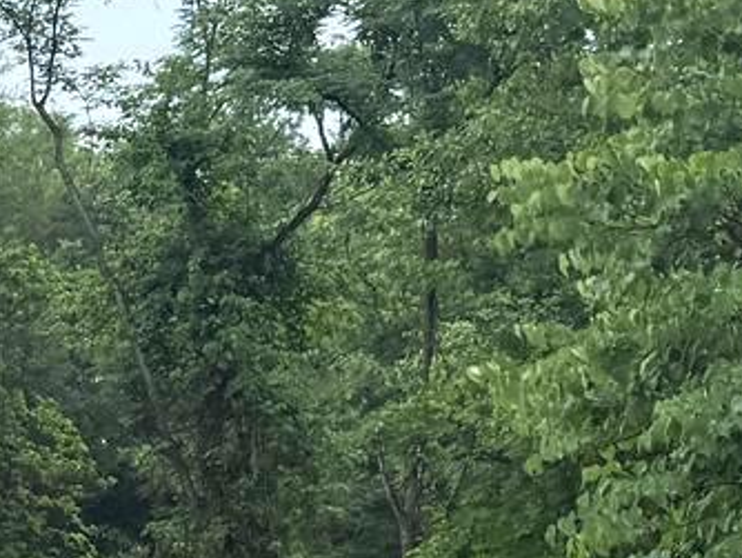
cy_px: 614
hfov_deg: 12.0
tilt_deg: +2.9
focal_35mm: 147
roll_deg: +2.6
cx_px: -718
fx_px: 3153
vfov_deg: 10.0
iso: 80
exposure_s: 1/2169
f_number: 1.78
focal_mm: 6.76
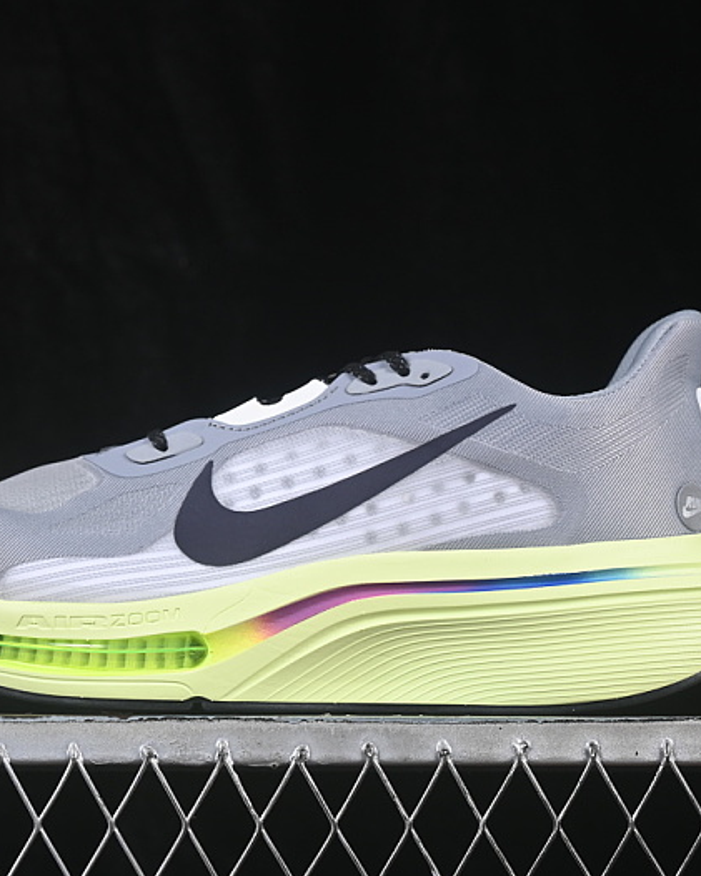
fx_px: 2774
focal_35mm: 107
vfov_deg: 17.9
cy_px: 437
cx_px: 323
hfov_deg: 14.4
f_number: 8
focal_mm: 50
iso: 160
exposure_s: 1/80
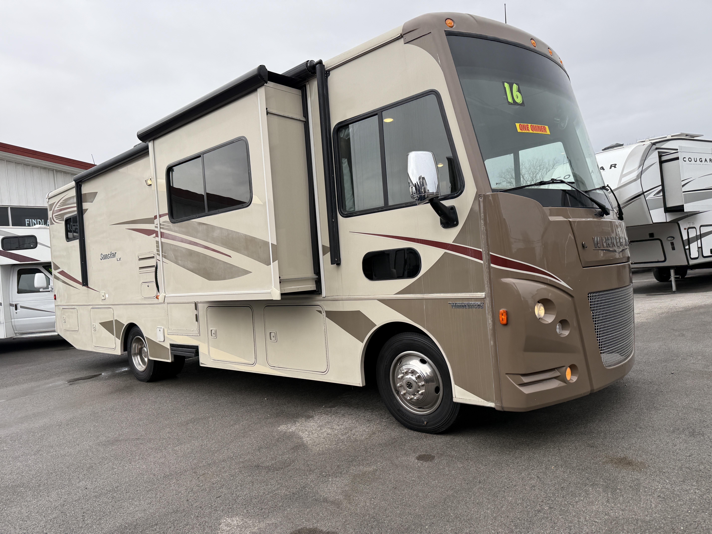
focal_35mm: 24
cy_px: 267
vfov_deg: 56.8
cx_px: 356
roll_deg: +5.8
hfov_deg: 71.6
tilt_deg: +2.0
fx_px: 494
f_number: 1.78
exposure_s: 1/532
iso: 80
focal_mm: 6.76
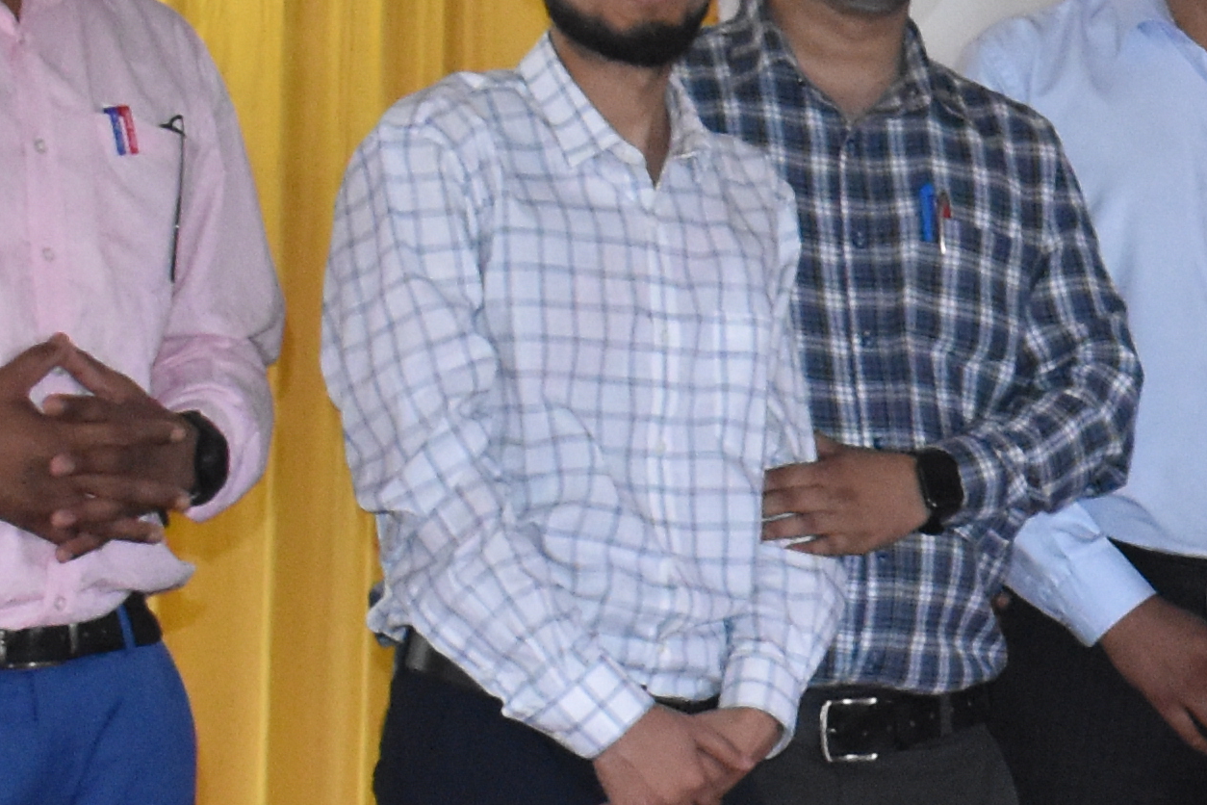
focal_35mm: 201
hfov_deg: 9.7
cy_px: 801
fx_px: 6739
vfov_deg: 6.8
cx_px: 2162
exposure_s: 1/125
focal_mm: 28
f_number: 5
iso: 2500
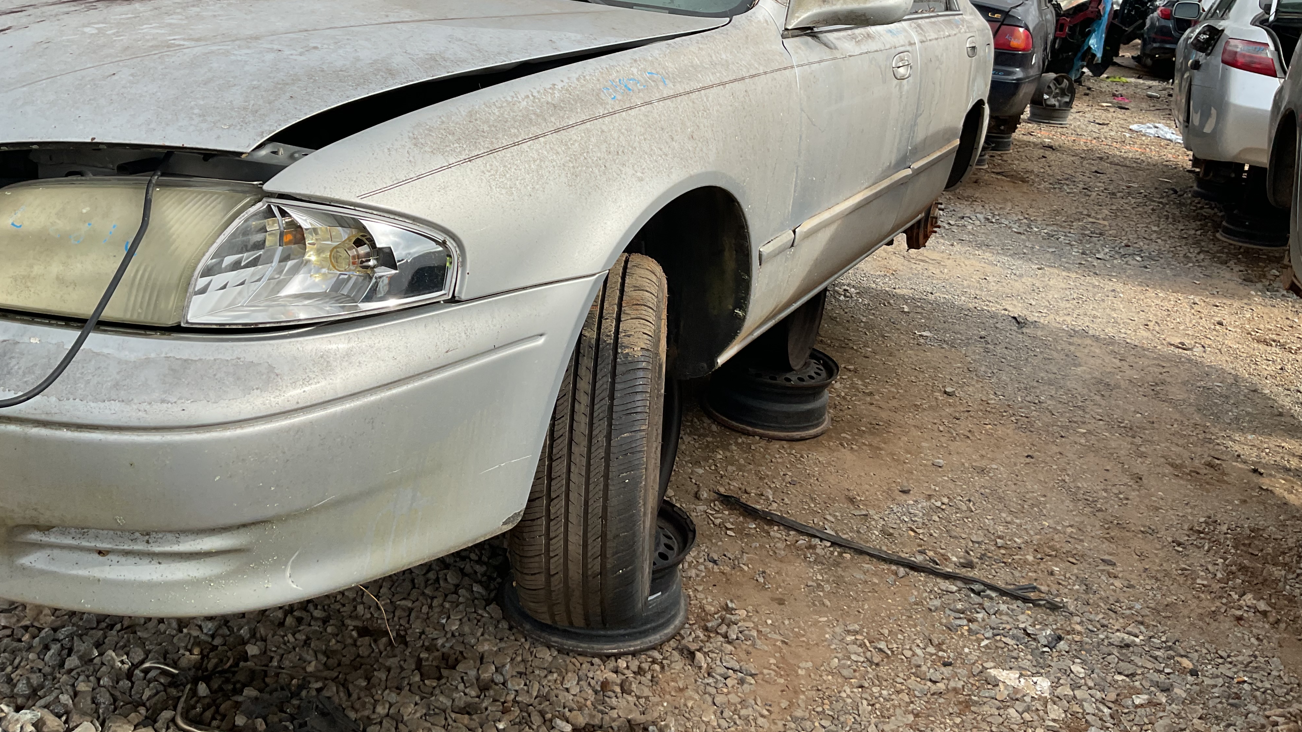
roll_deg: -7.4
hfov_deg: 61.0
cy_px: 242
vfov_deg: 36.3
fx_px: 1105
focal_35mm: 32
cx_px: 647
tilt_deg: -16.6
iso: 16
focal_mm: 3
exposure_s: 1/1311
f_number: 1.8
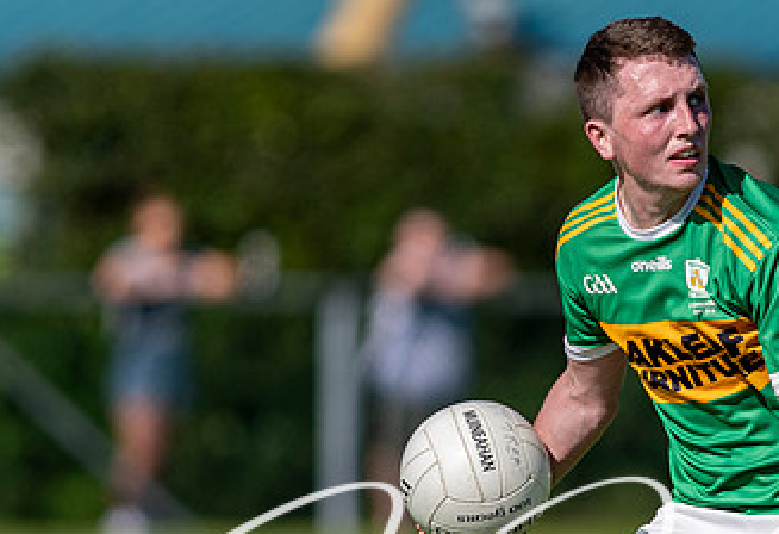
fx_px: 21167
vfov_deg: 1.4
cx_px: 640
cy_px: 368
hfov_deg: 2.1
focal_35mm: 970
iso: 100
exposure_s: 1/2500
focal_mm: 300
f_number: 2.8
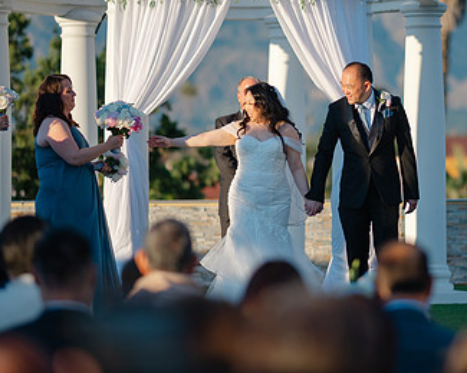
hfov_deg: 11.0
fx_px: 2433
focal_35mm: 176
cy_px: 131
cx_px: 322
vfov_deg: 8.8
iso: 100
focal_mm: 105
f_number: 1.4
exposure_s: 1/5000
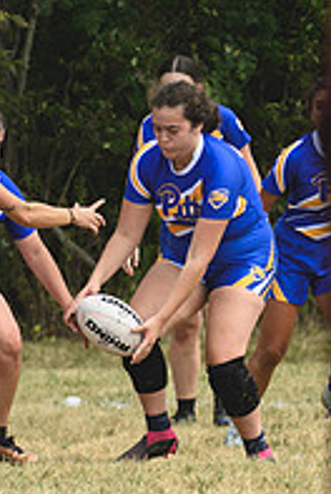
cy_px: 245
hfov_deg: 1.2
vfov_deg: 1.7
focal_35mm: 1190
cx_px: -45
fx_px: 16353
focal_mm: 250
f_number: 5.6
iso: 250
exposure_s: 1/1000
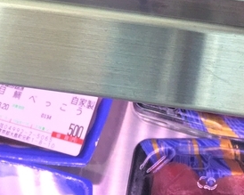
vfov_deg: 11.4
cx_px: 194
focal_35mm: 124
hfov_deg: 15.4
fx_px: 895
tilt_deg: -47.0
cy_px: -181
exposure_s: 1/120
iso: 25
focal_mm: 4.15
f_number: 2.2
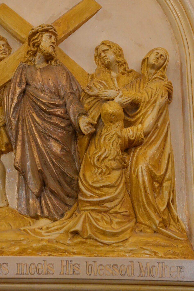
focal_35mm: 84
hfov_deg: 16.3
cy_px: 91
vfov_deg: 24.1
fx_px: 676
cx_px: 80
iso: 1600
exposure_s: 1/160
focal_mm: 30.9
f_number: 2.2
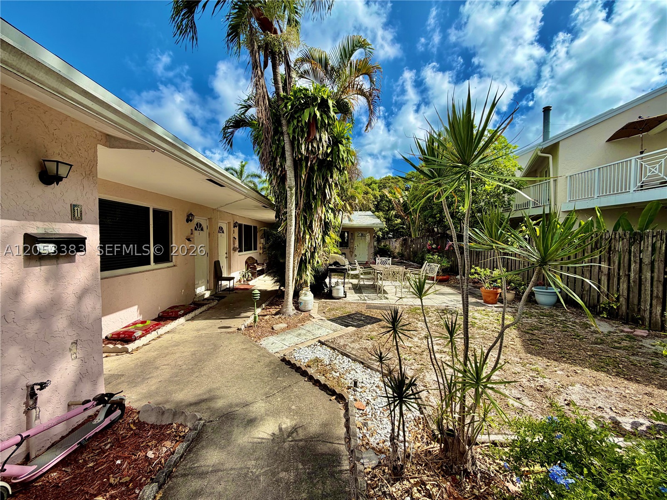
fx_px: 270
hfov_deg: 102.1
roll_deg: +1.1
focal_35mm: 14
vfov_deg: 85.7
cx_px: 334
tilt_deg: -2.3
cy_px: 250
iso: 20
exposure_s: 1/789
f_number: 2.2
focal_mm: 2.22
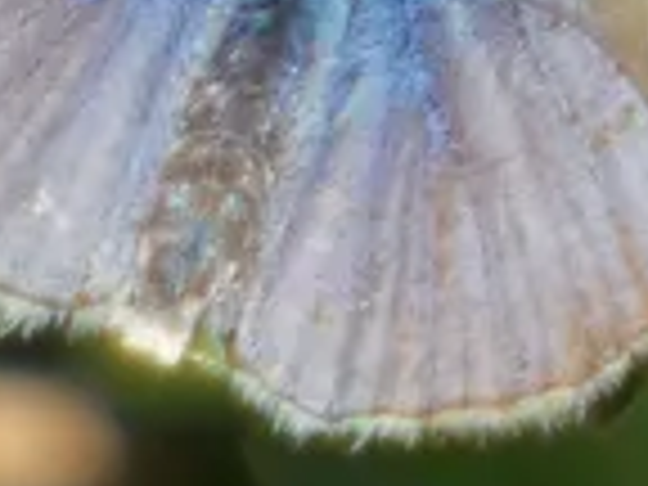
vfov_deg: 0.3
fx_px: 99944
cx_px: 459
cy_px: -248
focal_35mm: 5339
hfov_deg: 0.4
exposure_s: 1/250
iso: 80
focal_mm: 215
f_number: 5.9
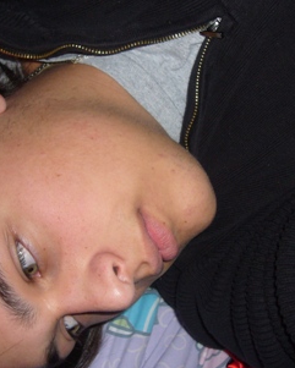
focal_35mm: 61
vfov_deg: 30.9
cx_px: 122
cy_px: 164
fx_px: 665
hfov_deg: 25.0
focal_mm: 6.9
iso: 100
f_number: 3.3
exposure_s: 1/30
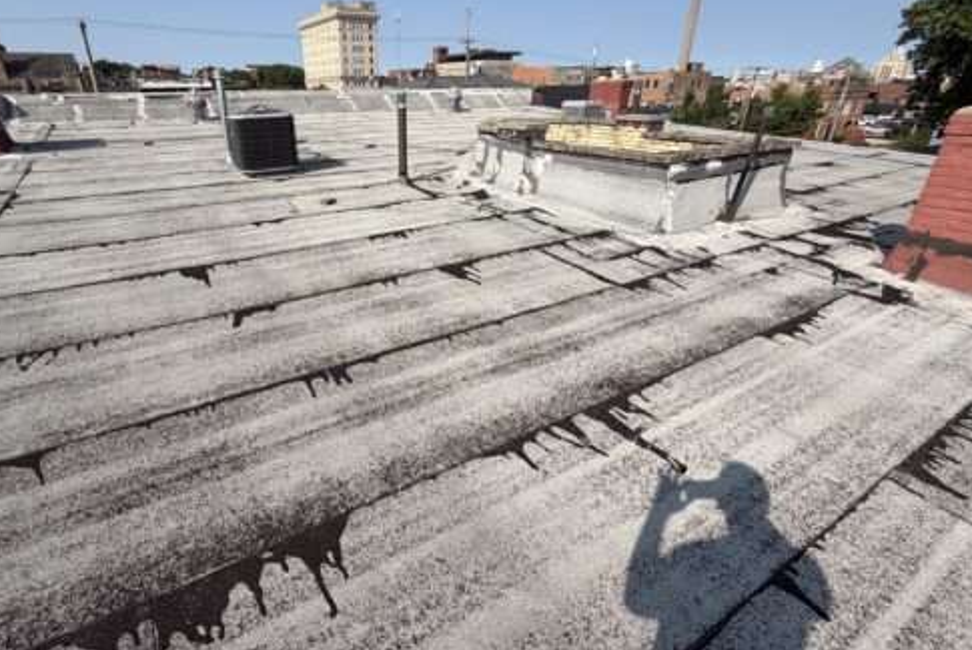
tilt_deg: -22.7
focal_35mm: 18
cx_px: 409
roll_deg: -1.4
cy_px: 303
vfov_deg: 67.4
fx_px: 486
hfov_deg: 89.2
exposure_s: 1/914
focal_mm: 2.22
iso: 20
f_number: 2.2
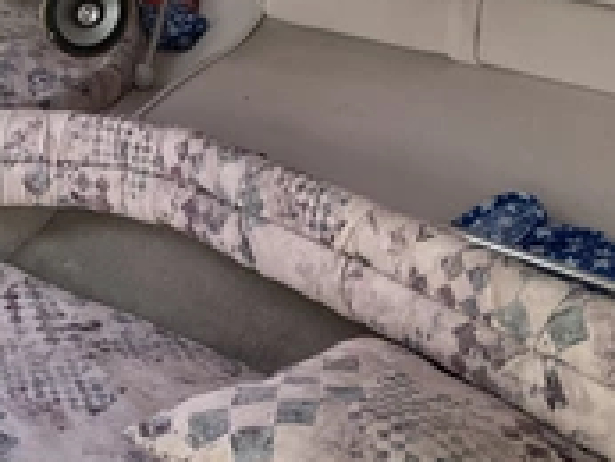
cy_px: 252
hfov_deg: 26.8
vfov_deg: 21.9
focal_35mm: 67
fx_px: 1191
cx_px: -50
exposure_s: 1/102
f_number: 1.8
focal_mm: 3
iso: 64
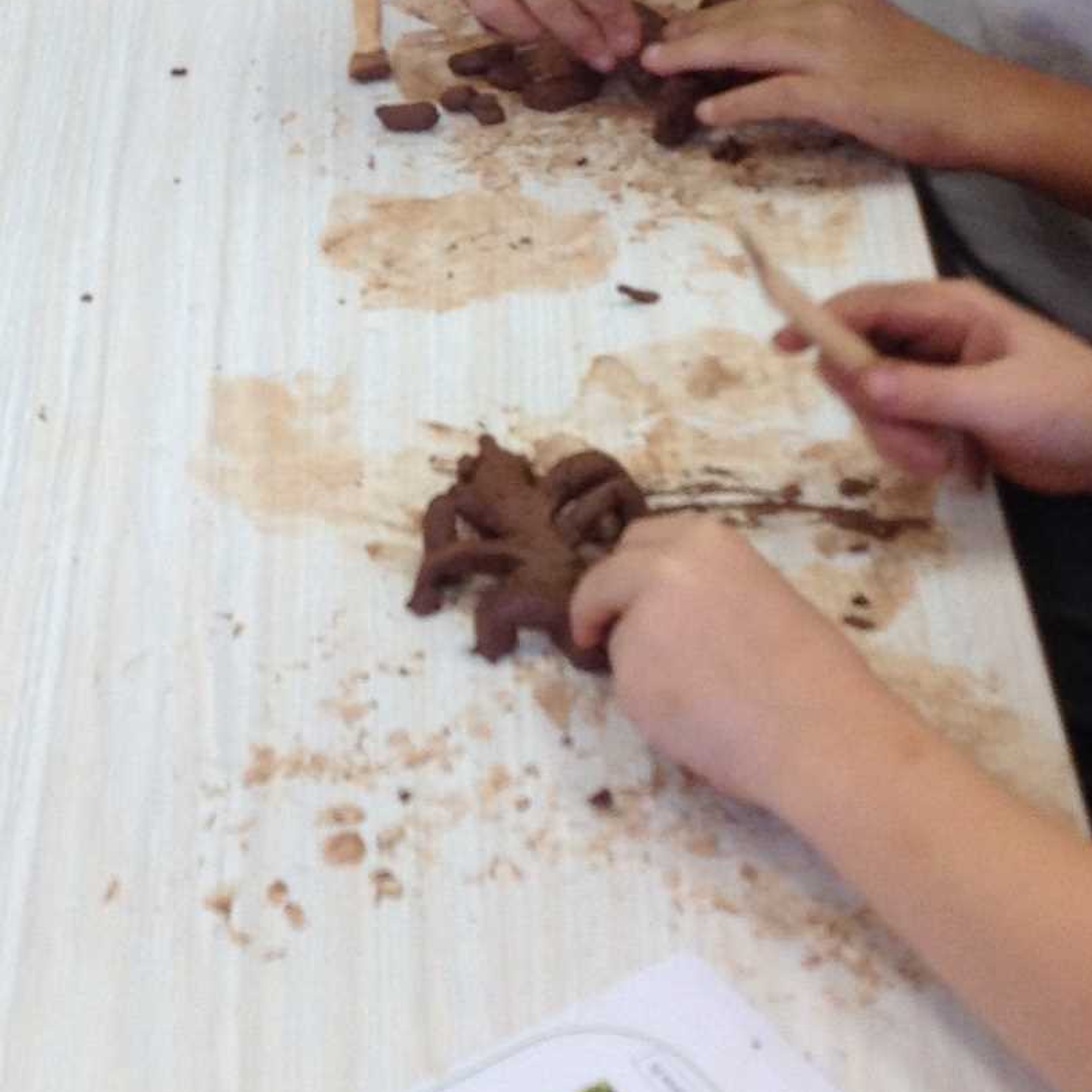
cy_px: 158
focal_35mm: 98
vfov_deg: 17.5
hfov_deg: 17.5
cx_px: 103
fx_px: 3498
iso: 64
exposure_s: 1/50
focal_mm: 4.28
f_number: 2.4
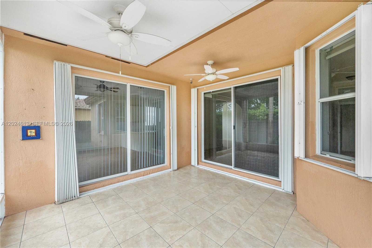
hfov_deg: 104.3
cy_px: 124
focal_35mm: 14
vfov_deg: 81.2
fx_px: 145
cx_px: 186
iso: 3200
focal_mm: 14
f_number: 5
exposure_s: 1/125
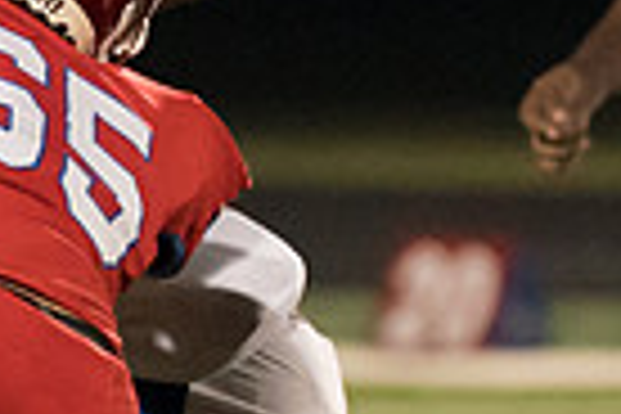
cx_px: -43
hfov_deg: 1.3
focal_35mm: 1566
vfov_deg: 0.9
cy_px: 207
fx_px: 27011
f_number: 2.8
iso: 8000
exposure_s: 1/1000
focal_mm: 200
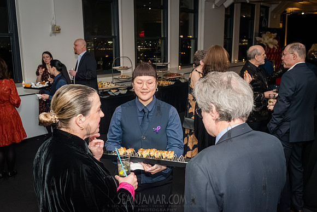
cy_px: 106
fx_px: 308
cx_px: 158
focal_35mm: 35
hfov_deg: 54.4
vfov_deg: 37.9
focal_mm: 35
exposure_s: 1/400
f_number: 5
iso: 8000
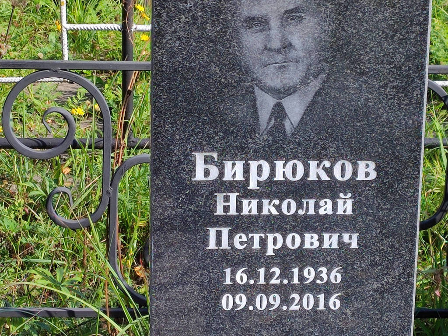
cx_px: 224
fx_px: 324
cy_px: 168
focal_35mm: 25
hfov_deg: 69.4
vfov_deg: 54.9
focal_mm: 4.7
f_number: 1.79
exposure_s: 1/334
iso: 50
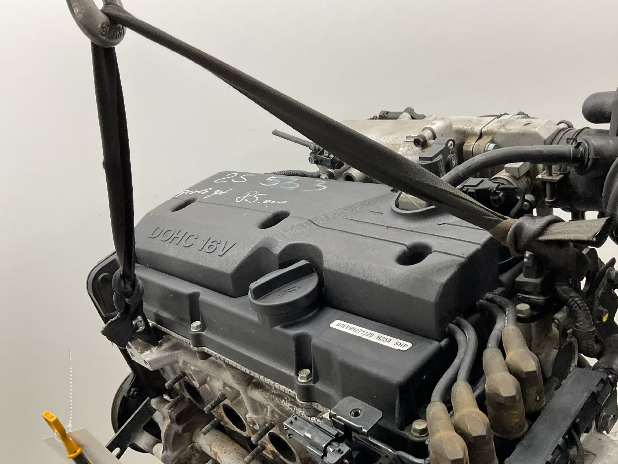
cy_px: 259
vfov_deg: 42.9
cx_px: 308
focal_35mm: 33
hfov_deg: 55.3
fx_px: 589
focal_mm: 3
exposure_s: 1/100
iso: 50
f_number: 1.8
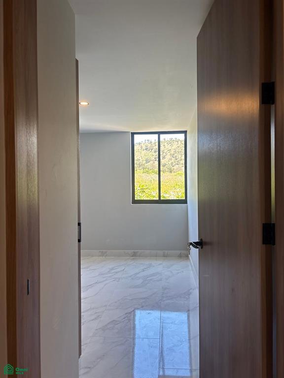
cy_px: 189
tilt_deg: -0.1
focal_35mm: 26
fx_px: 284
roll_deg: +0.2
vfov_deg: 67.3
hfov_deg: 53.1
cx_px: 142
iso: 80
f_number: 1.6
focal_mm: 5.96
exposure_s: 1/121
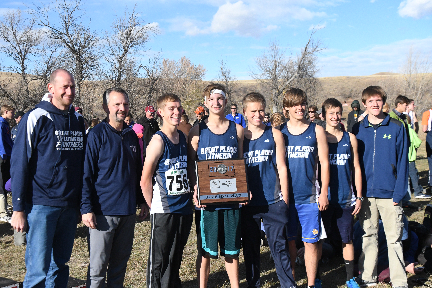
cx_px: 216
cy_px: 144
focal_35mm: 51
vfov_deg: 26.5
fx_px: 612
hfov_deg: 38.9
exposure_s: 1/5000
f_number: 8
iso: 2500
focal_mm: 34
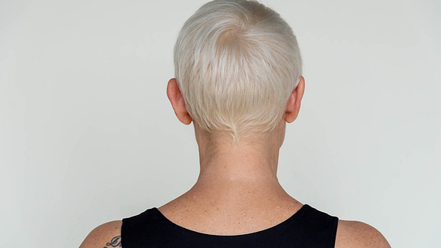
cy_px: 130
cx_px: 222
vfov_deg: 9.6
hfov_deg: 16.9
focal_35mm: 127
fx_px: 1485
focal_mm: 120
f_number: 6.3
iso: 640
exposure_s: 1/125
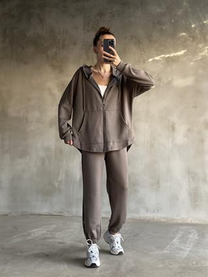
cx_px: 104
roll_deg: +0.1
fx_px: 384
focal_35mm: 48
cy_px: 138
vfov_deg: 39.6
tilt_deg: -29.6
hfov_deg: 30.3
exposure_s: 1/60
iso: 320
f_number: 1.78
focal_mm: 6.86
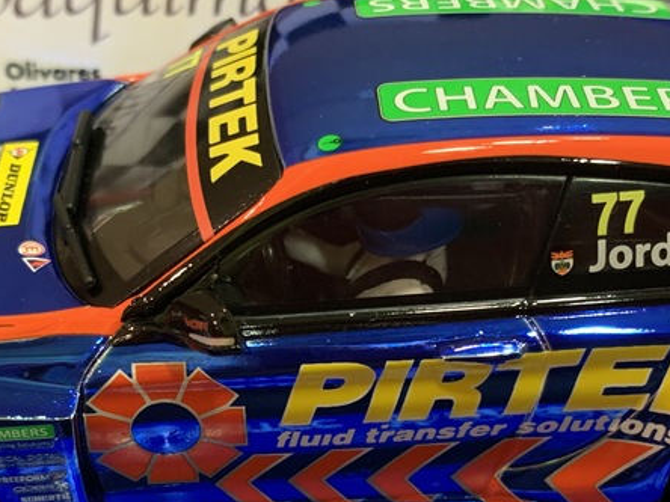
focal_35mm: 60
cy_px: 371
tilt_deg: -35.3
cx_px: 332
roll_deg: -0.2
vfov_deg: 24.2
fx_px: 1161
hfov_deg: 32.2
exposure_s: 1/33
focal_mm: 4.25
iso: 400
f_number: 1.8
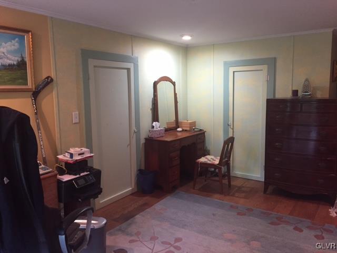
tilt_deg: -6.5
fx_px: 282
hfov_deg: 61.7
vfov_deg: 48.2
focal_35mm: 29
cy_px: 126
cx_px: 168
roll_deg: -0.2
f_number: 2.2
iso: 250
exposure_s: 1/17
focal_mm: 4.15
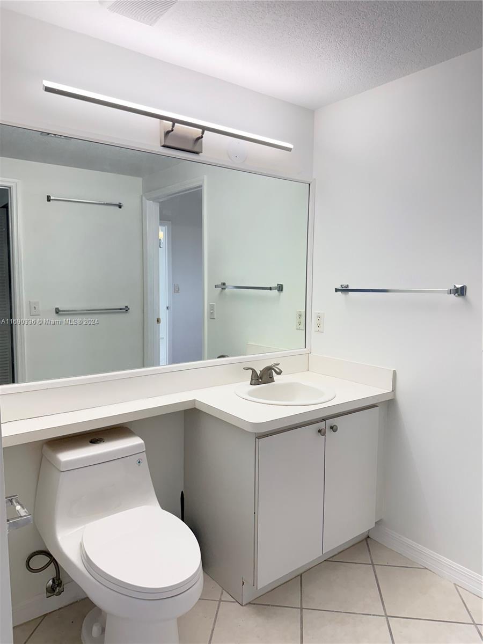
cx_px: 242
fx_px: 446
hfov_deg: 56.8
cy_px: 322
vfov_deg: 71.6
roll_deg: -0.6
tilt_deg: -4.9
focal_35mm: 24
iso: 200
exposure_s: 1/230
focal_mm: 6.76
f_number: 1.78
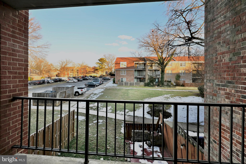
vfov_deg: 81.2
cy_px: 82
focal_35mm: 14
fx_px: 96
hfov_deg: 104.3
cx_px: 123
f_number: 14
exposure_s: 1/40
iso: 400
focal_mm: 14
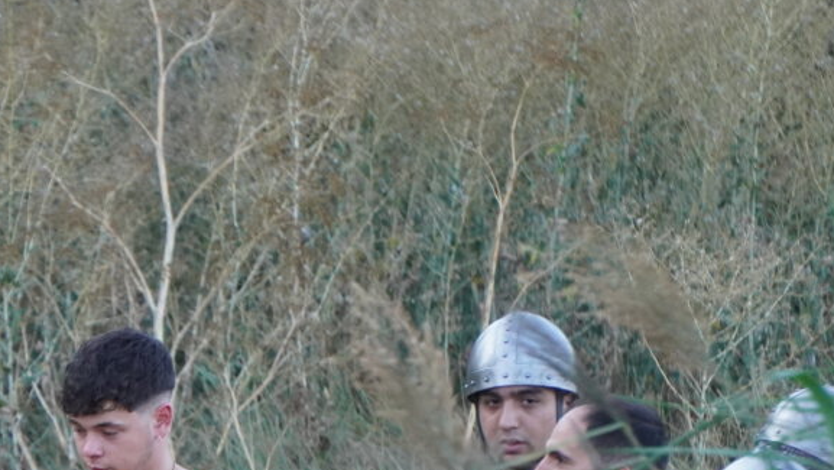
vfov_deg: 1.7
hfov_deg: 2.9
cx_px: 55
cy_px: 542
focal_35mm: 732
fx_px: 16193
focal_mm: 210
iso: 1600
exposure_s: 1/400
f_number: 6.3
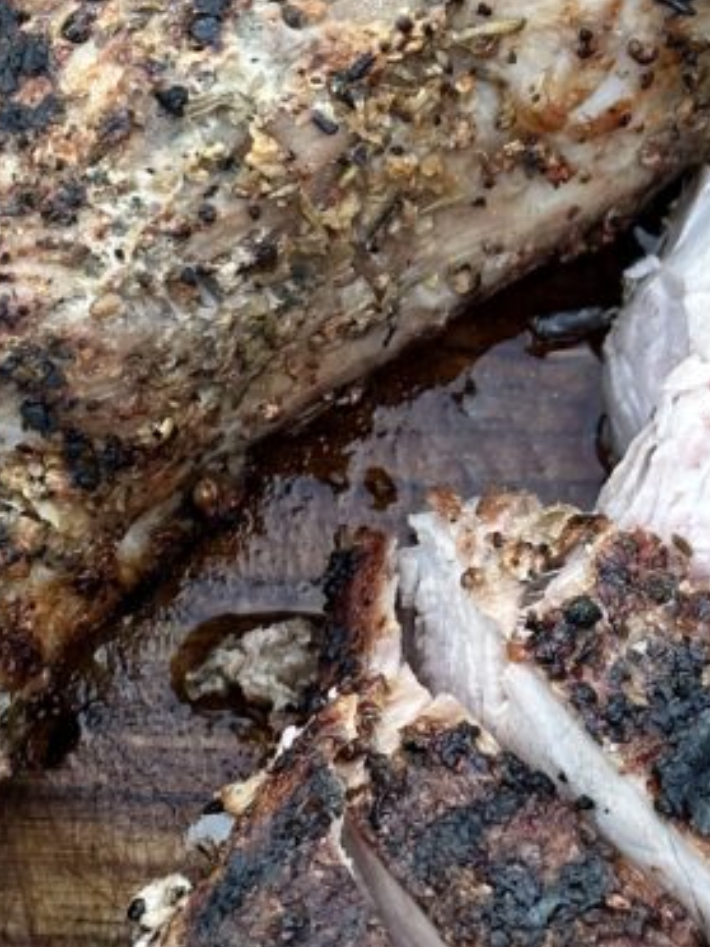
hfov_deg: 9.6
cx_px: 379
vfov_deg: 12.7
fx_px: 4239
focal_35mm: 155
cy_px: 479
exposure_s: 1/121
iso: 64
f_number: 1.78
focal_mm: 6.86
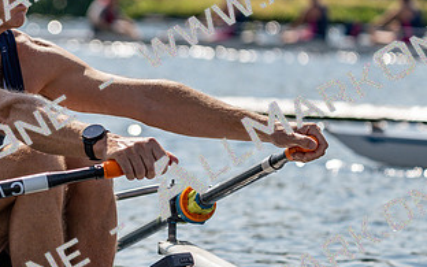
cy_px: 91
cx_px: 37
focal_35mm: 379
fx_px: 4410
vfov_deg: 3.5
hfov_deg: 5.5
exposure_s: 1/1600
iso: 160
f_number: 5.6
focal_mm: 200
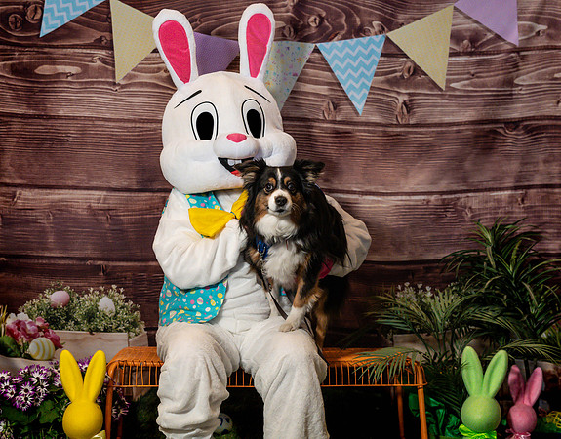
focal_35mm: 50
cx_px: 252
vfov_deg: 30.1
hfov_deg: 37.9
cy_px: 247
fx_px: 816
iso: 5000
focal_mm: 36
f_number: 2.8
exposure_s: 1/500
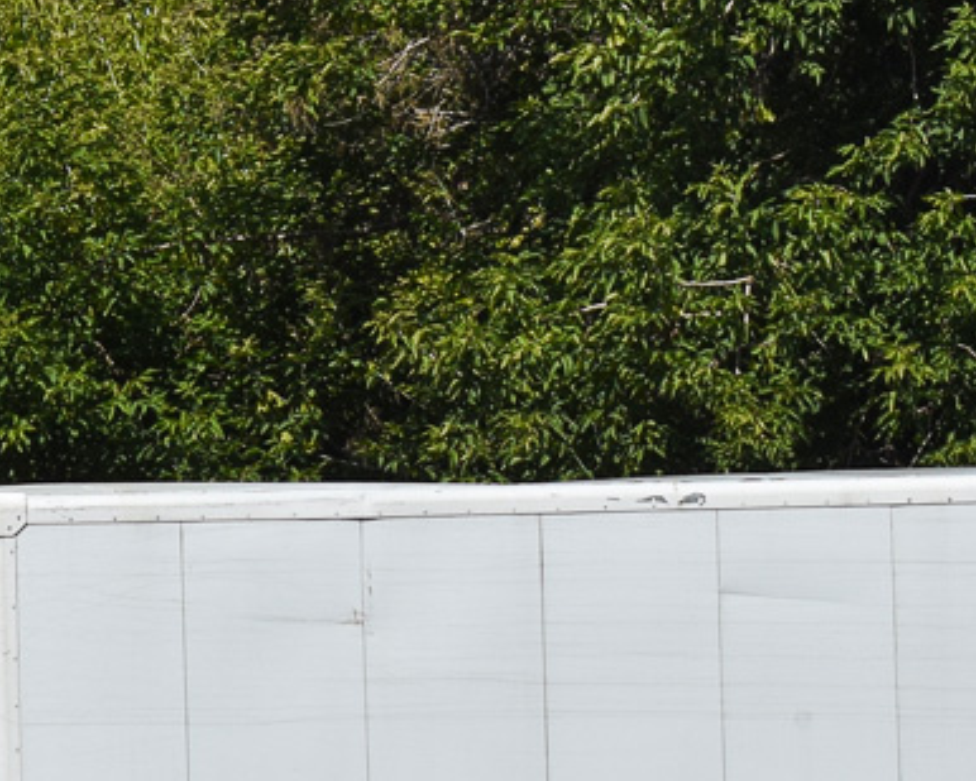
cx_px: 51
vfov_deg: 6.4
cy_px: 829
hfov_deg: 8.0
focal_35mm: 240
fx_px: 6948
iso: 200
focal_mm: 55
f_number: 7.1
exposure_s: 1/1250
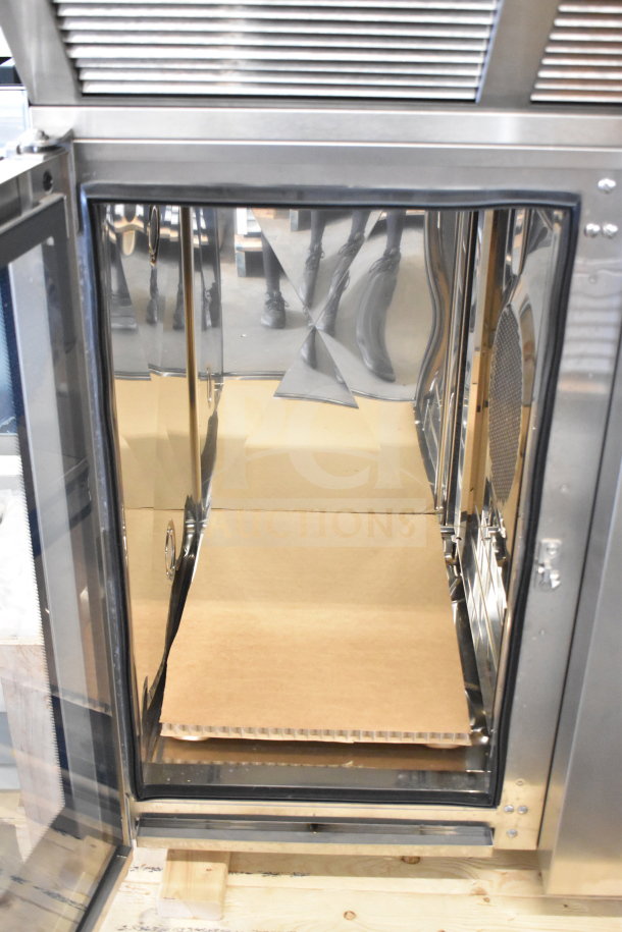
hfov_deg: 33.0
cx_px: 311
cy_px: 466
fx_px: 1050
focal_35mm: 40
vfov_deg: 47.9
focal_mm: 27
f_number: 5
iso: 6400
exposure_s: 1/100
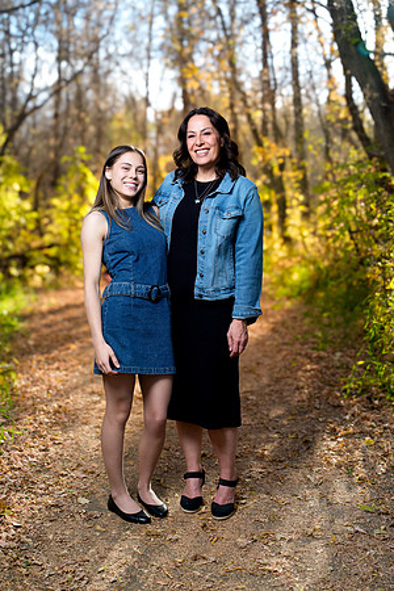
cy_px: 296
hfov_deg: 27.0
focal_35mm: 50
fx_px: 821
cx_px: 197
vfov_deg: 39.6
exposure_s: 1/160
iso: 400
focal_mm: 50
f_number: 3.5
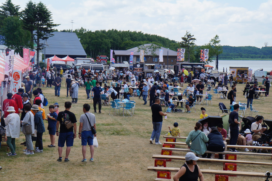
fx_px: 566
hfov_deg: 27.0
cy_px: 90
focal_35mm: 75
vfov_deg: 18.1
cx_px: 136
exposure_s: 1/200
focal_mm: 50
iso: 200
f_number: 13
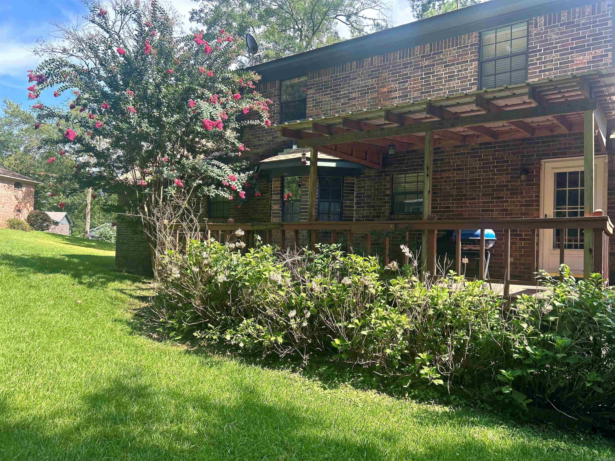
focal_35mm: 26
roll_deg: -0.9
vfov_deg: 53.1
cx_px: 308
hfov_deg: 67.3
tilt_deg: +2.3
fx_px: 462
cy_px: 230
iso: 50
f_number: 1.5
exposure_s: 1/763
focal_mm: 5.7
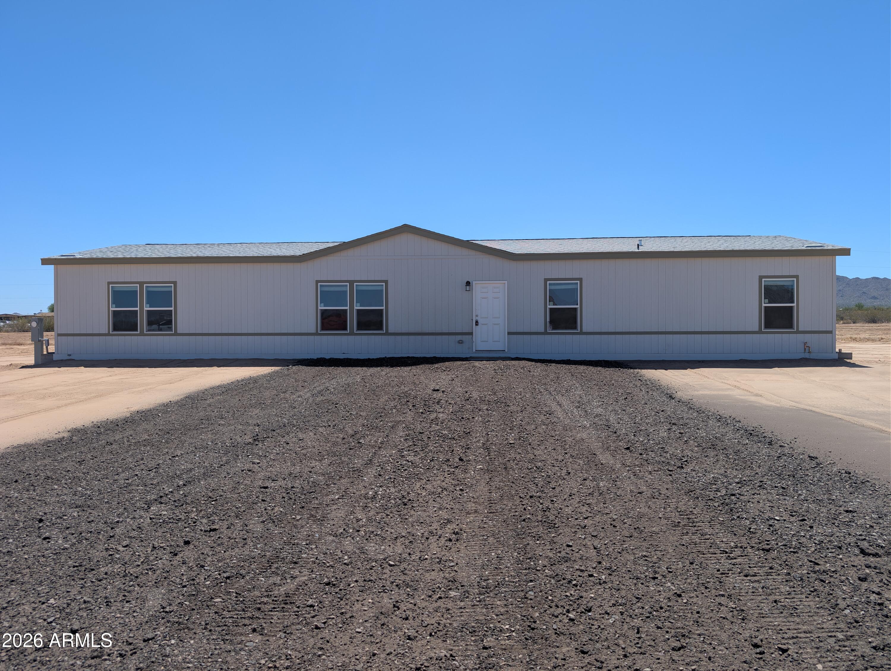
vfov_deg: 56.9
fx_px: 619
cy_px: 336
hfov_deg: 71.5
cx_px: 446
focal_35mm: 24
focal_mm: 6.9
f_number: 1.68
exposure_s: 1/1355
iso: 21
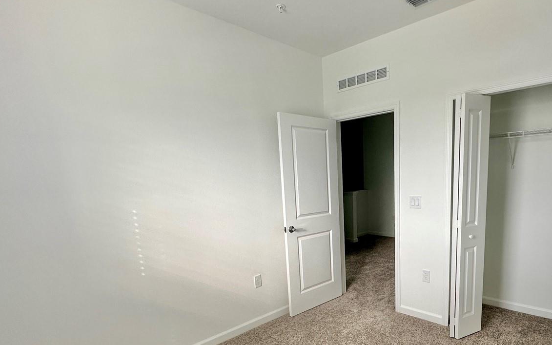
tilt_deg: -9.6
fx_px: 316
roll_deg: +2.3
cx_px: 336
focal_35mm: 21
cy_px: 225
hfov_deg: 81.1
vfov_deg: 56.3
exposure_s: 1/99
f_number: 2.2
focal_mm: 2.22
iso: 125
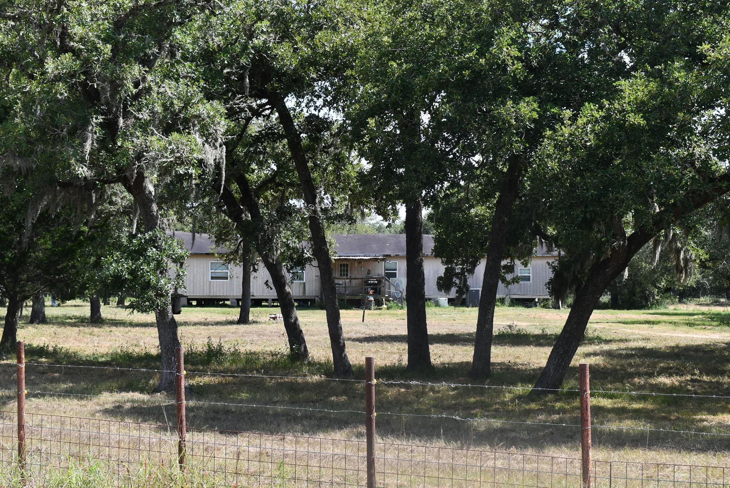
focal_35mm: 64
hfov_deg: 31.4
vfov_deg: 21.3
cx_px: 365
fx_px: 1299
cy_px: 244
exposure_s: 1/250
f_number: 8
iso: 160
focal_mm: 32
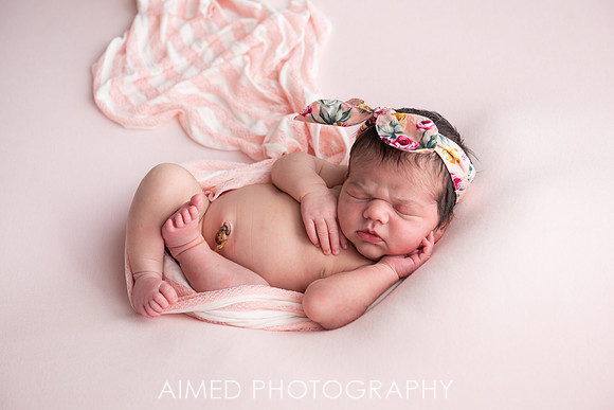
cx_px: 307
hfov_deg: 28.8
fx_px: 1194
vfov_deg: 19.5
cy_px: 205
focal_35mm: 70
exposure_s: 1/200
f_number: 4
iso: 250
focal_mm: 70
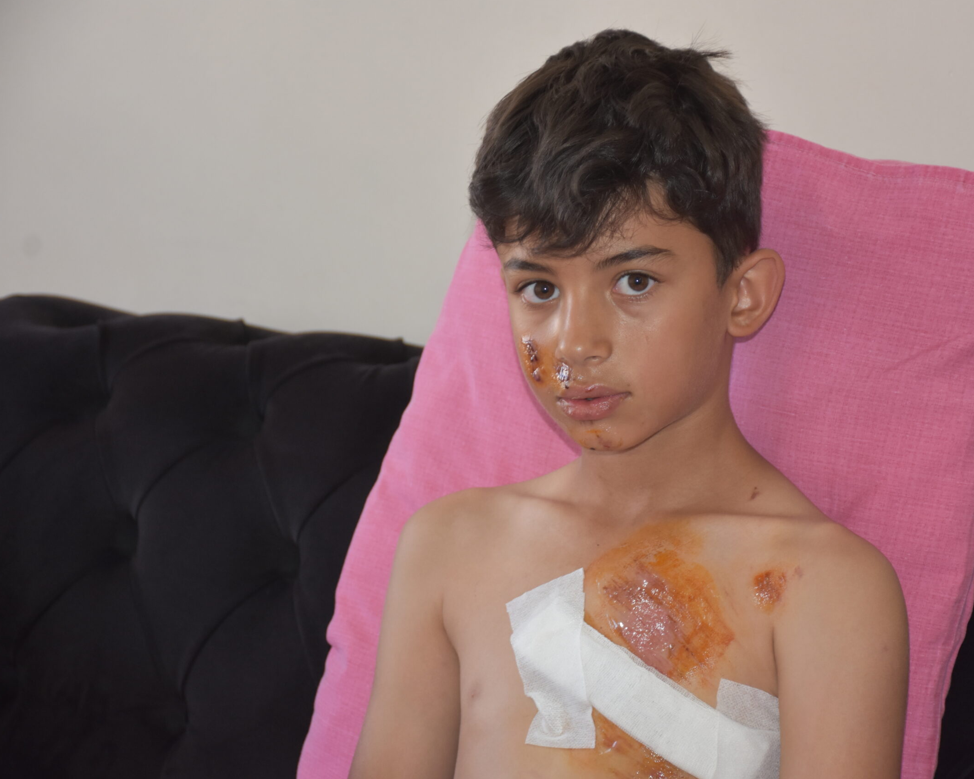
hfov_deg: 17.1
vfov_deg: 13.8
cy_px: 389
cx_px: 574
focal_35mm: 112
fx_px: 3228
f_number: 5
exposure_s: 1/60
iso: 800
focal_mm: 66
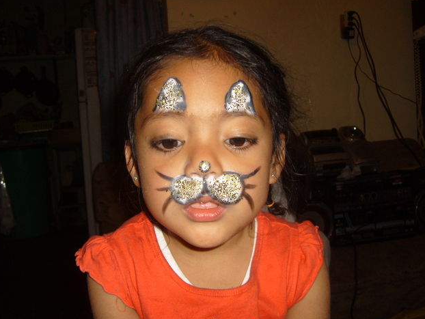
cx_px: 211
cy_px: 161
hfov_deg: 51.3
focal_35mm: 36
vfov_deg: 39.7
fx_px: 442
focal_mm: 5.8
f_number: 2.8
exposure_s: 1/45
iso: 100
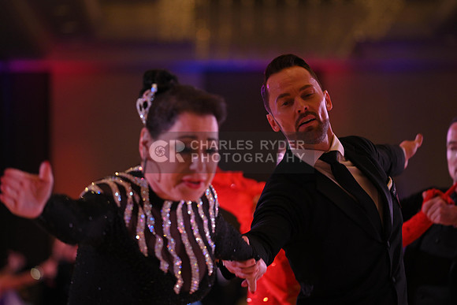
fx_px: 2349
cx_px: 228
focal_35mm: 185
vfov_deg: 7.4
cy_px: 152
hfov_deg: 11.1
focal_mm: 185
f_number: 4.5
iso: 1600
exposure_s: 1/320
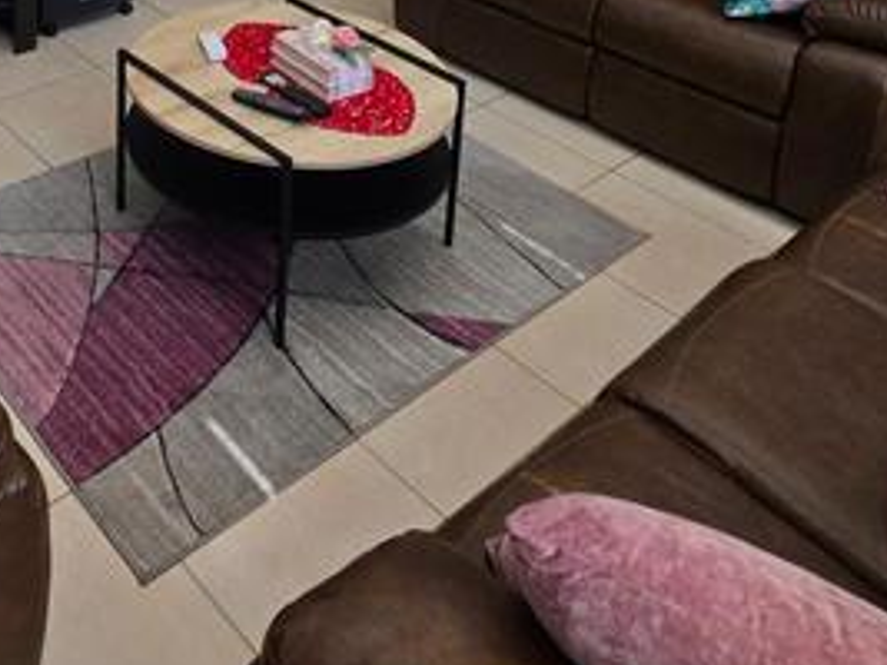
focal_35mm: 39
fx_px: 999
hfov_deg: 45.1
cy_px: -259
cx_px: 159
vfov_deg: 28.2
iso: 25
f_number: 1.9
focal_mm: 2.2
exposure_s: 1/100
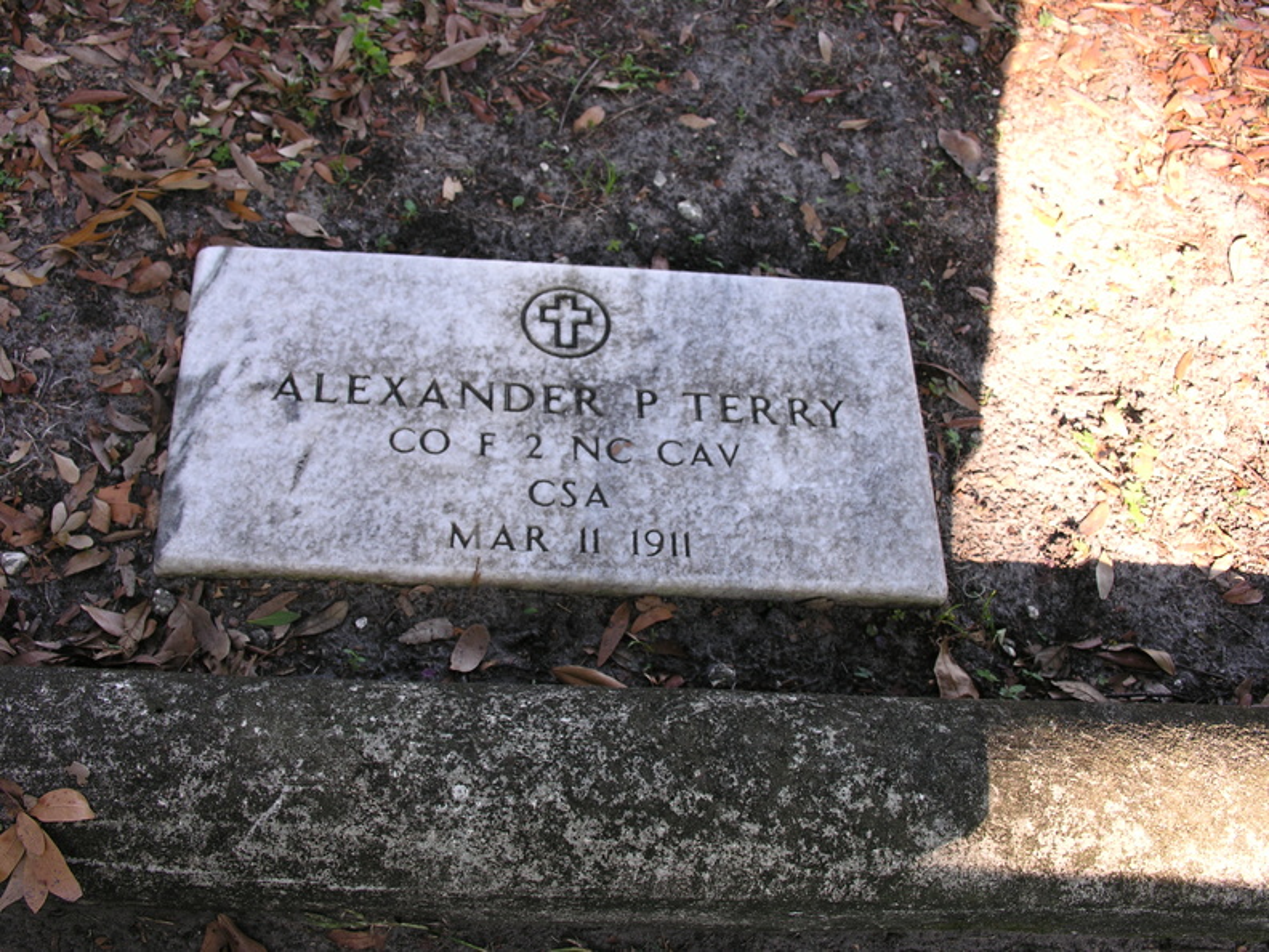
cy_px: 476
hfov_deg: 46.8
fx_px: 1466
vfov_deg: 36.0
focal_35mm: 40
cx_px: 634
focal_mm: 10.2
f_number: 4.1
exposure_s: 1/25.6
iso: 50
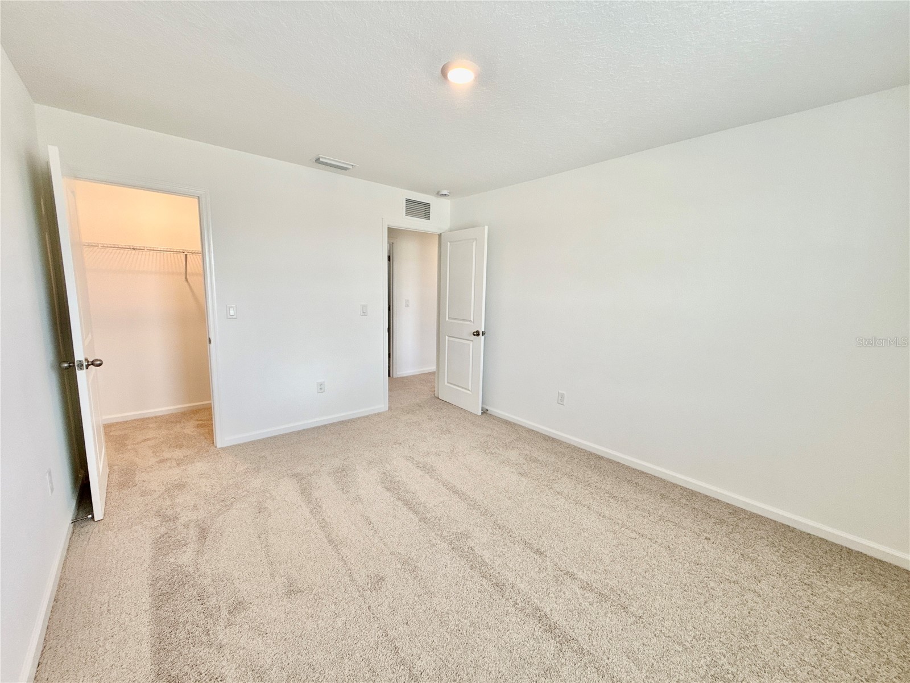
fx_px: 368
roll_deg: -1.2
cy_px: 342
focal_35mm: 14
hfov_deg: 102.1
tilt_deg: -8.7
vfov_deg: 85.7
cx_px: 455
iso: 100
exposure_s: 1/120
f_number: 2.2
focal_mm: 2.22
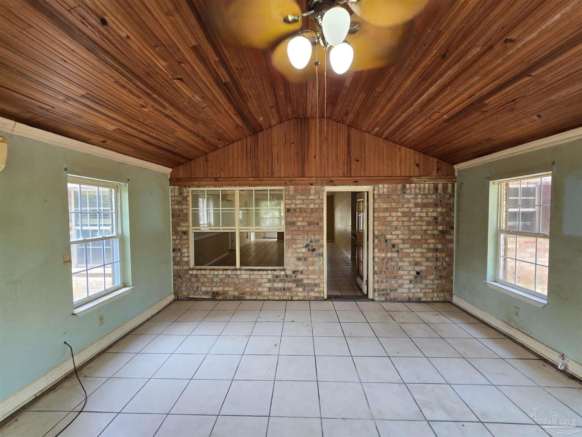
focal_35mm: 13
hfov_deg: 106.2
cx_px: 291
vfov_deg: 89.9
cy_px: 218
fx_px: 219
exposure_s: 1/60
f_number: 2.2
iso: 100
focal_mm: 2.2
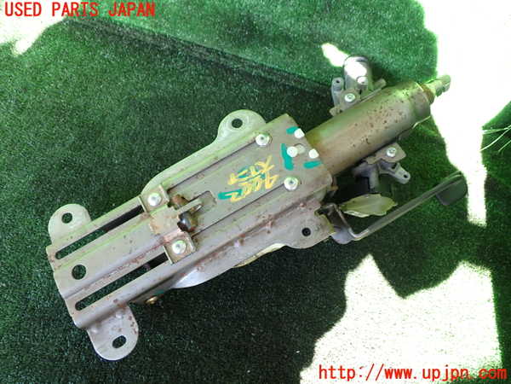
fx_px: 443
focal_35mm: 30
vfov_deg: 46.8
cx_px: 256
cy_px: 192
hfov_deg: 60.0
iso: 160
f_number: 2.3
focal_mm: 5.4
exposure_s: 1/60
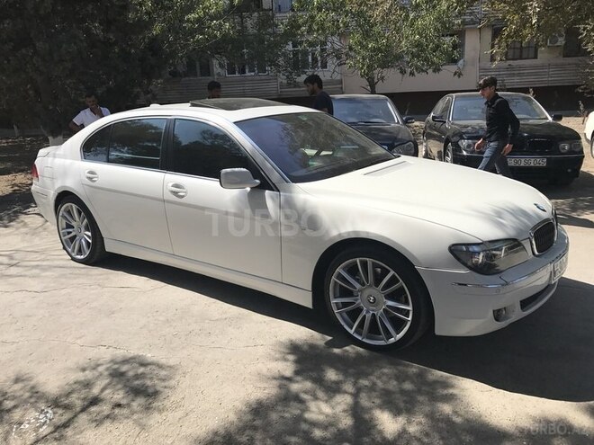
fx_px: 480
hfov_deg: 63.4
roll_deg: +2.7
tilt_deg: -11.6
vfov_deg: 49.7
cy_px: 222
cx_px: 297
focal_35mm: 28
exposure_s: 1/2457
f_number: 1.8
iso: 20
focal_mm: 3.99
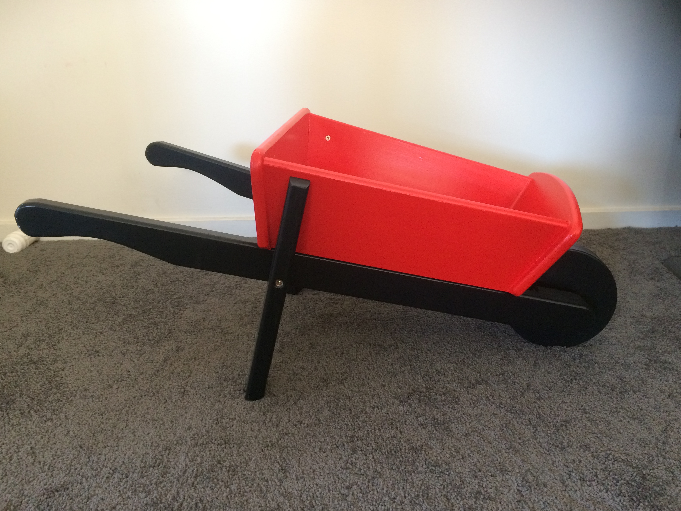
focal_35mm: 30
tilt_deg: -21.9
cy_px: 255
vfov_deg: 46.8
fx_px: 590
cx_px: 344
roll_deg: +1.0
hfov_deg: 60.0
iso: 250
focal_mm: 4.15
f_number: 2.2
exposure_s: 1/33
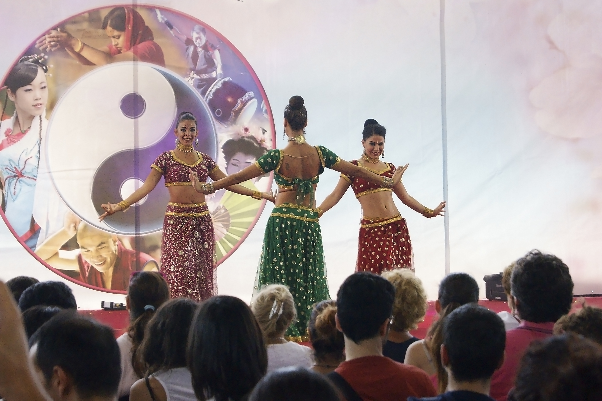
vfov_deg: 16.5
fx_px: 1379
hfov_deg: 24.6
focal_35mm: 82
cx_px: 301
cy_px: 200
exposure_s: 1/100
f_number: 5.6
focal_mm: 55
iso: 400
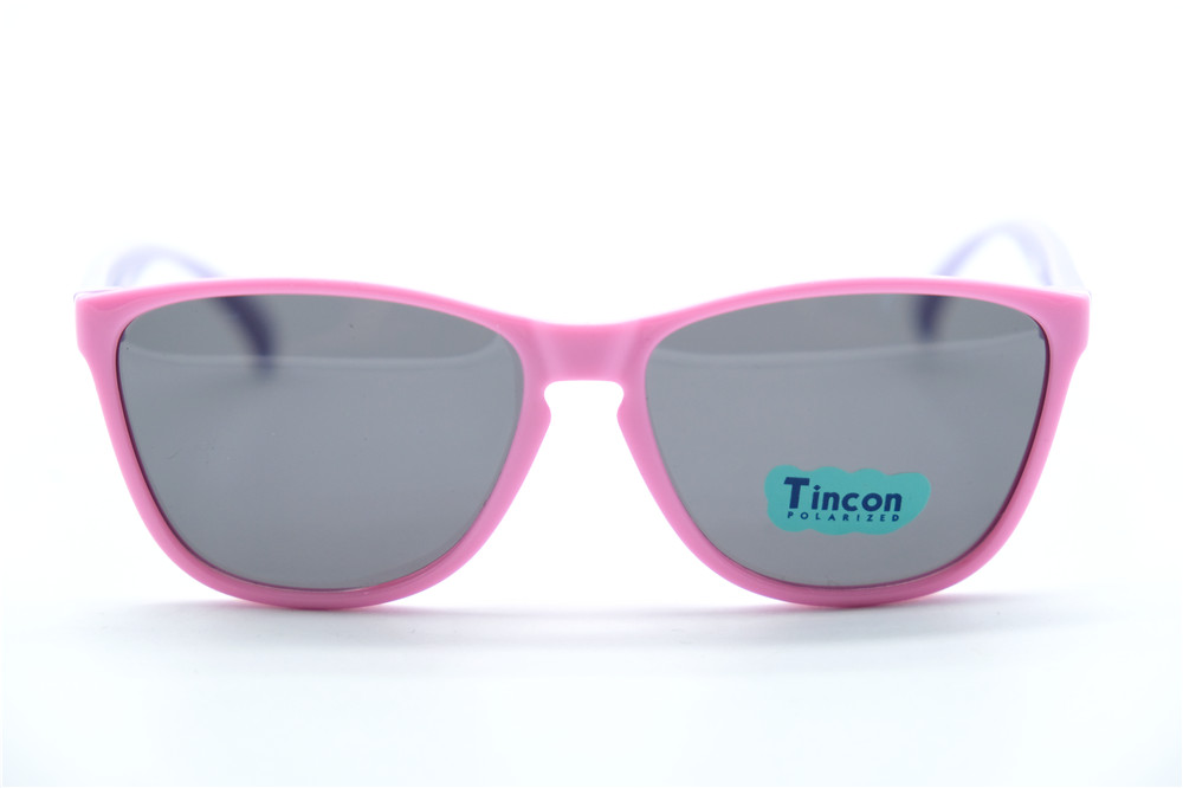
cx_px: 592
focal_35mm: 83
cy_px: 394
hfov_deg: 24.5
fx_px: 2726
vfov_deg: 16.4
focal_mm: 55
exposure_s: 1/1000
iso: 640
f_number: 4
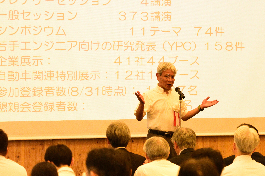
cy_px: 88
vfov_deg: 6.1
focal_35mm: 225
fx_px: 1656
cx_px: 132
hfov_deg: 9.1
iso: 4000
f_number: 7.1
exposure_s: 1/250
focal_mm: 150
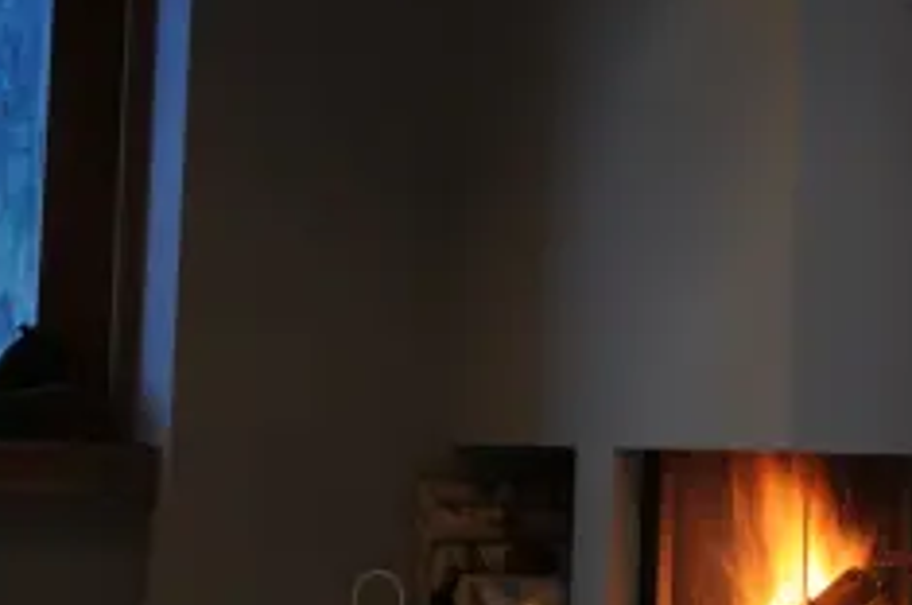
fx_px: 2613
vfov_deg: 13.2
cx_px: 799
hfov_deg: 19.5
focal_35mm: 103
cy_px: 145
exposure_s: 1/2.5
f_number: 4
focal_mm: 27
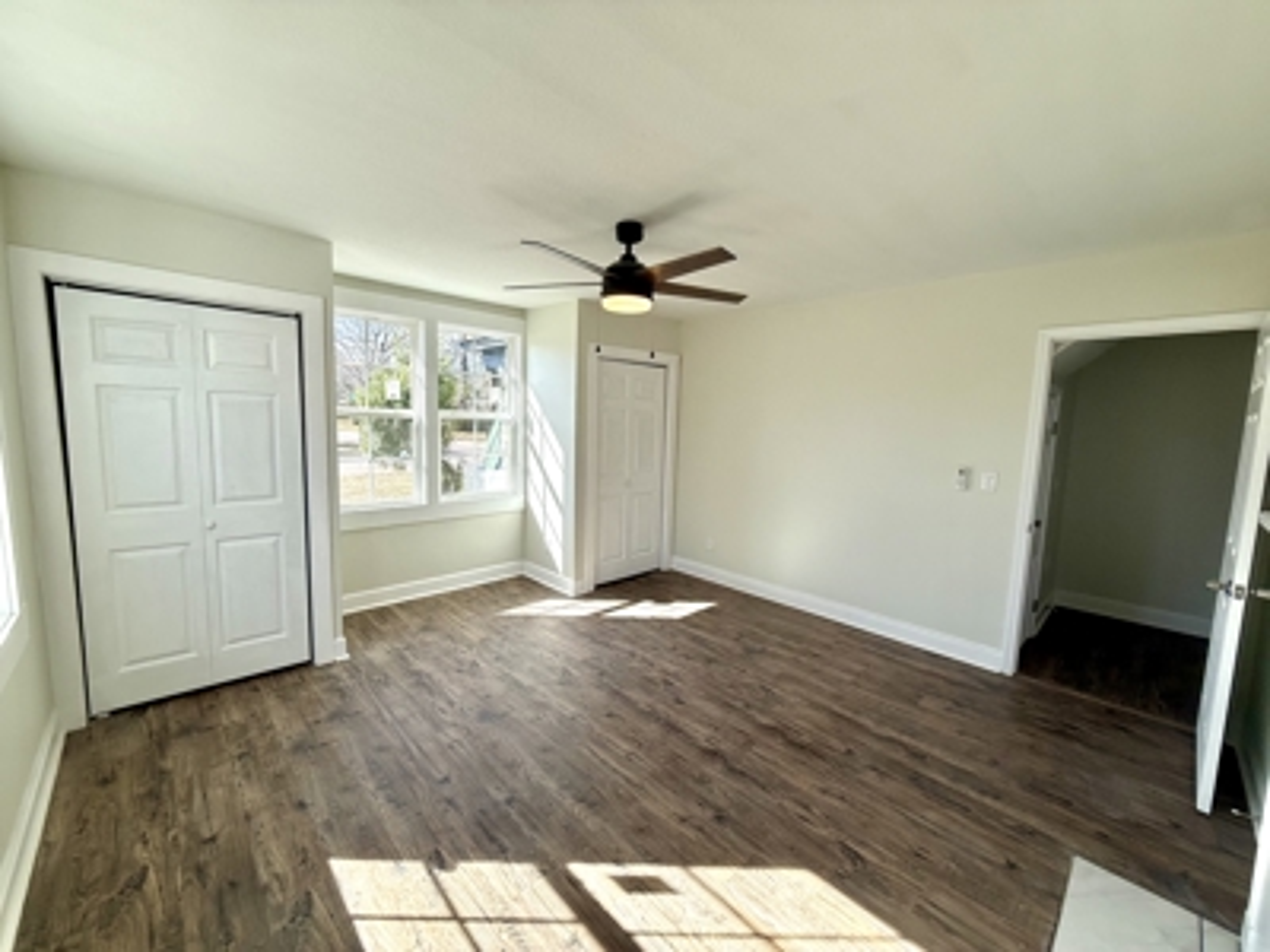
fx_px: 514
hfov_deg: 102.1
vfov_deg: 85.7
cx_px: 635
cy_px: 476
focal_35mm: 14
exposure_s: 1/424
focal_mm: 2.22
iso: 64
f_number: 2.2
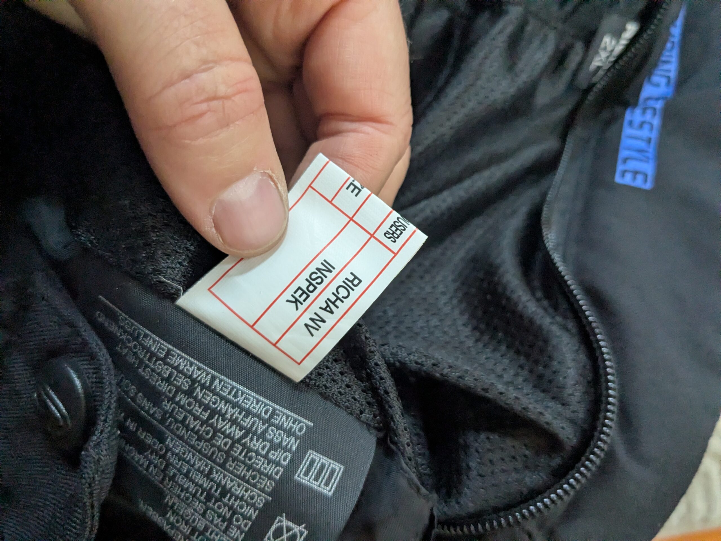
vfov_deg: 51.4
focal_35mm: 27
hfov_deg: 65.3
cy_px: 270
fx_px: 562
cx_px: 360
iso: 882
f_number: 1.73
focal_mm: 4.38
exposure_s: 1/99.9
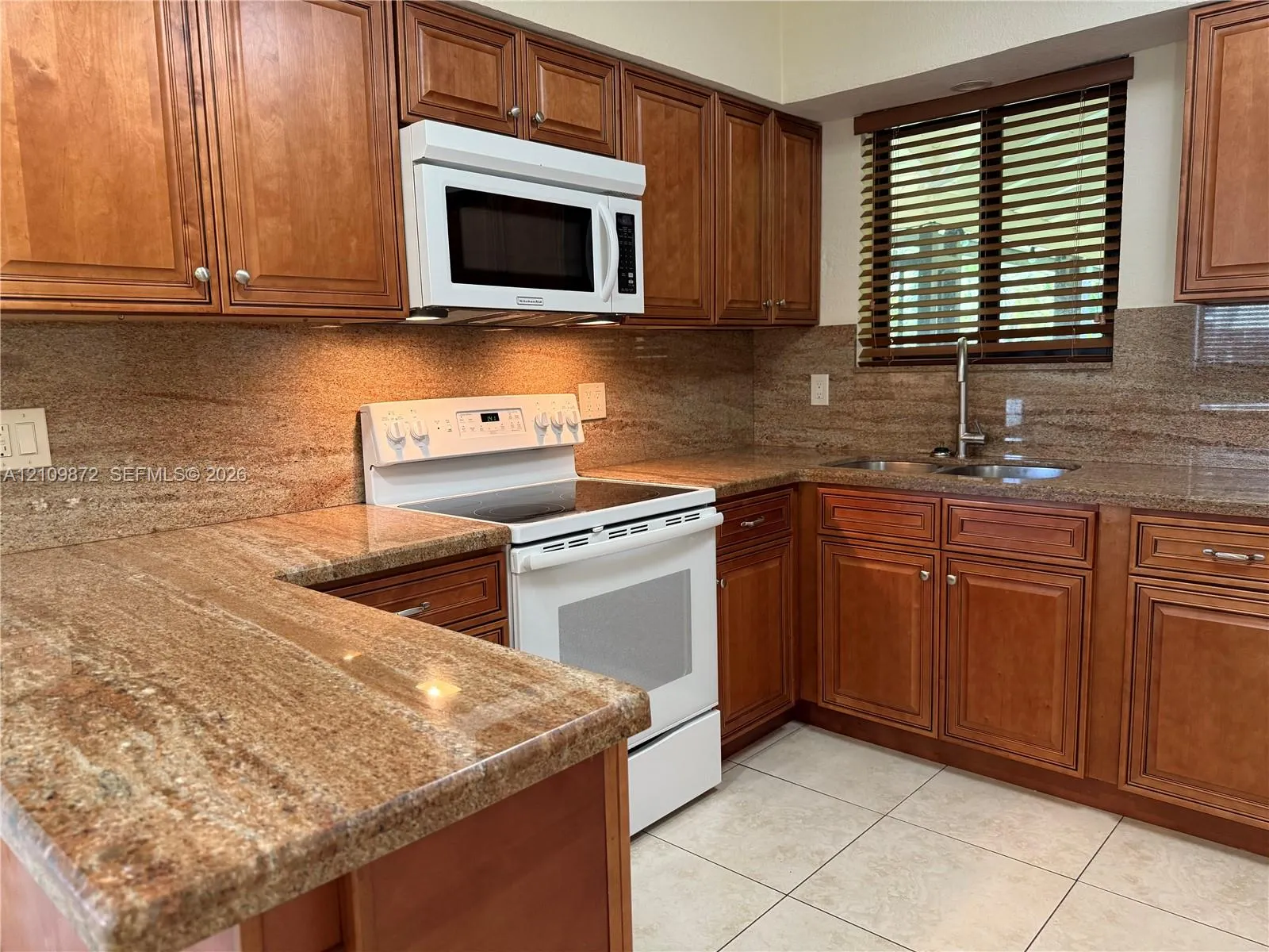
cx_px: 634
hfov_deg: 71.6
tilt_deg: -7.2
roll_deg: +1.5
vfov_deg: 56.8
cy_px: 476
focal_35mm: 24
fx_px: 880
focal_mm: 6.76
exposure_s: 1/60
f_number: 1.78
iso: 250
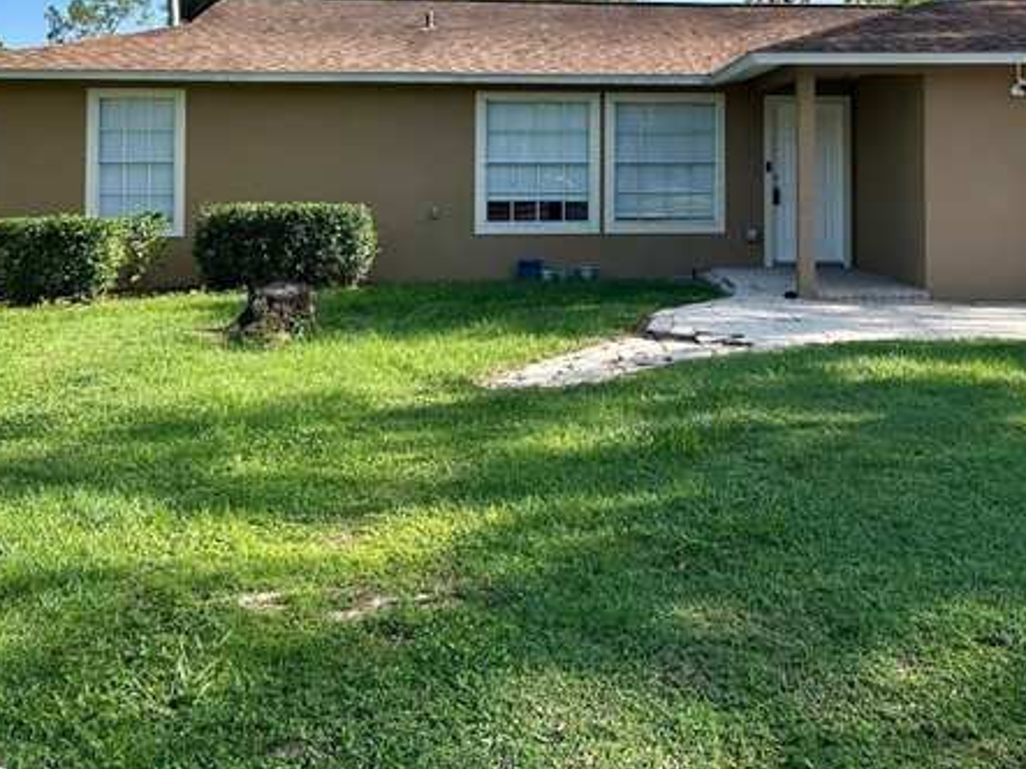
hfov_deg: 39.8
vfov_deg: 29.9
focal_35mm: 47
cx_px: 711
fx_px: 1393
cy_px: 118
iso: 50
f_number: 1.5
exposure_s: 1/2695
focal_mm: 5.7
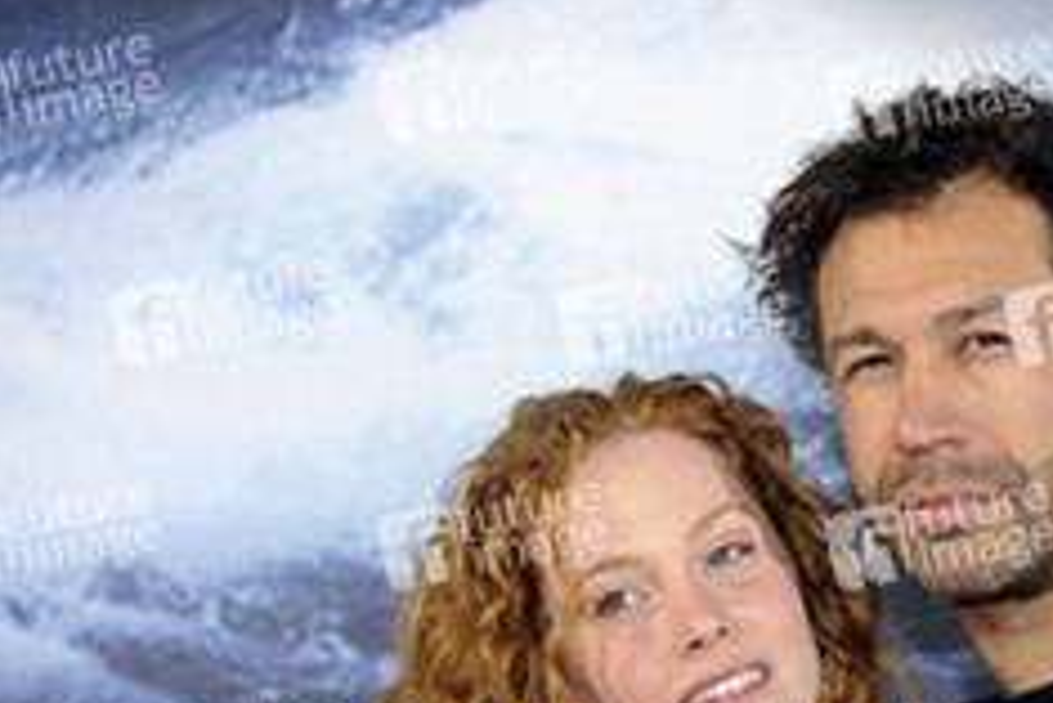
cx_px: 999
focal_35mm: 345
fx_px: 10097
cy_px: 649
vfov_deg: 4.0
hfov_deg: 6.0
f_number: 6.3
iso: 800
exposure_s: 1/125
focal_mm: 180
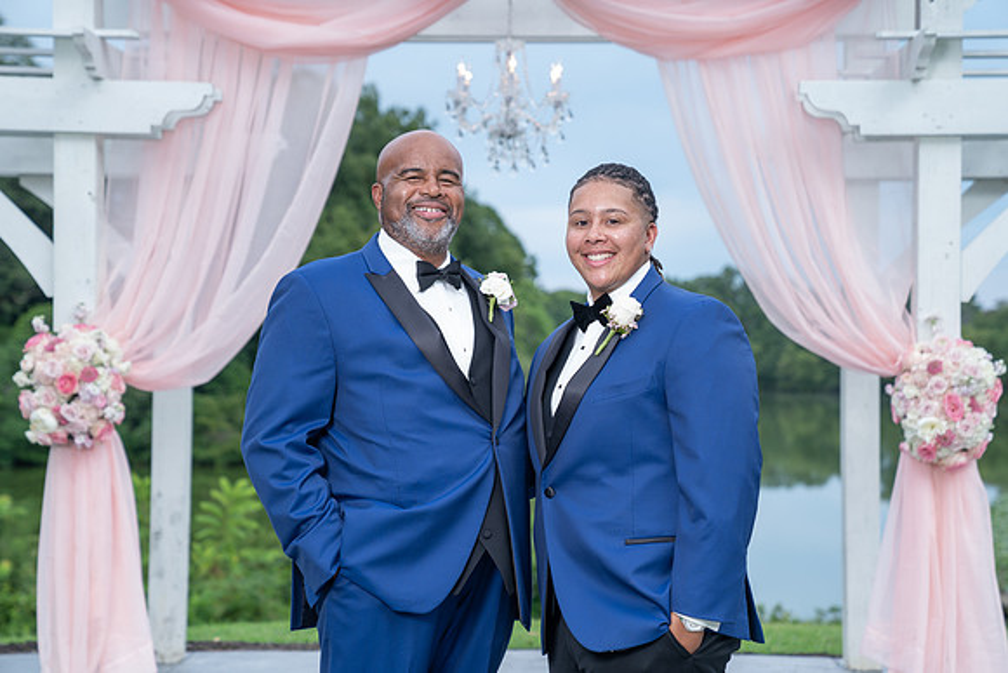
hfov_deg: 27.6
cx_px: 507
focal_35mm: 73
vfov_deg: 18.6
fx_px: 2051
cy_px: 330
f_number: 4
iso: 50
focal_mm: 70
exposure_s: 1/250
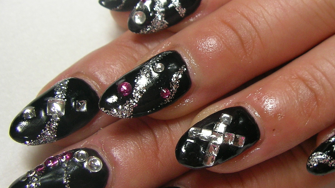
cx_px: 177
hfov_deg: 45.5
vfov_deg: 26.5
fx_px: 400
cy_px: 114
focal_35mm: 45
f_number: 2.9
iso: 73
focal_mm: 6
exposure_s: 1/49.8
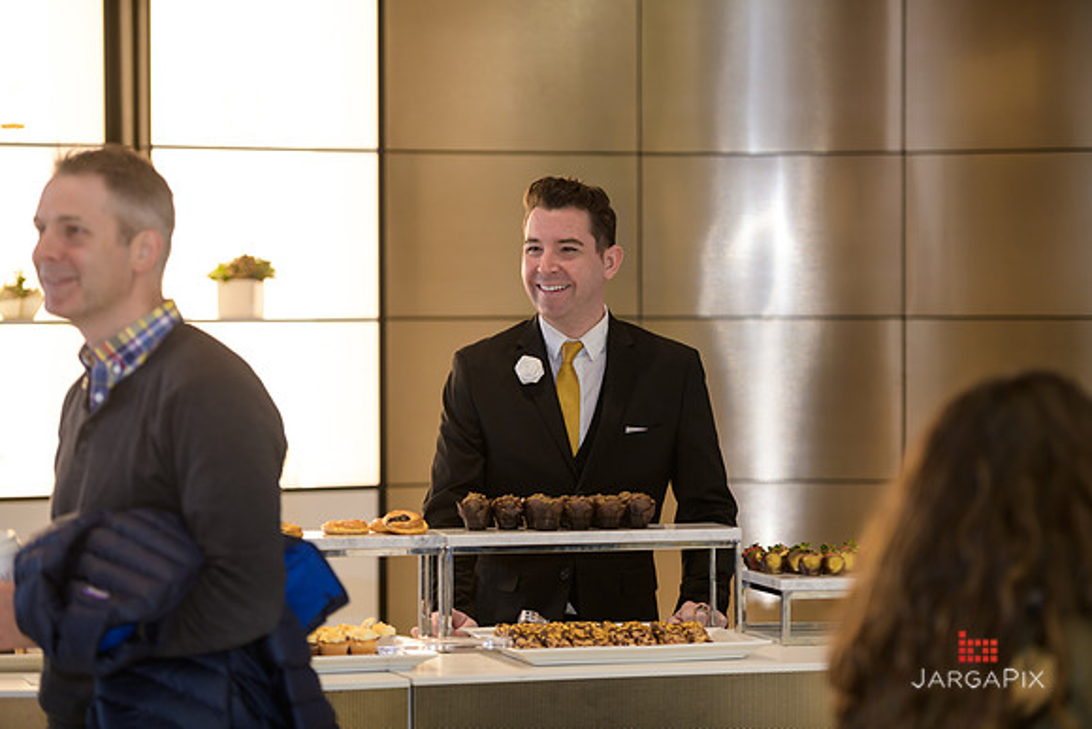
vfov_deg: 11.8
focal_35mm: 116
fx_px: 3519
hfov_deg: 17.6
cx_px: 546
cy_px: 364
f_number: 3.2
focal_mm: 116
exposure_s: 1/125
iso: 400
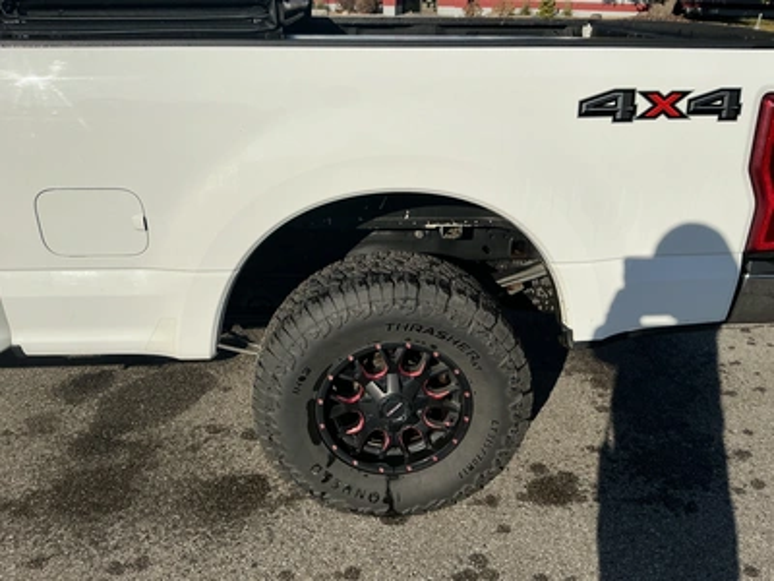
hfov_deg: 63.4
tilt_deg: -24.2
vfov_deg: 49.7
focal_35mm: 28
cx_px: 387
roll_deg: -1.8
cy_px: 290
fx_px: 626
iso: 25
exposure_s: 1/4405
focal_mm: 3
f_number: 1.8
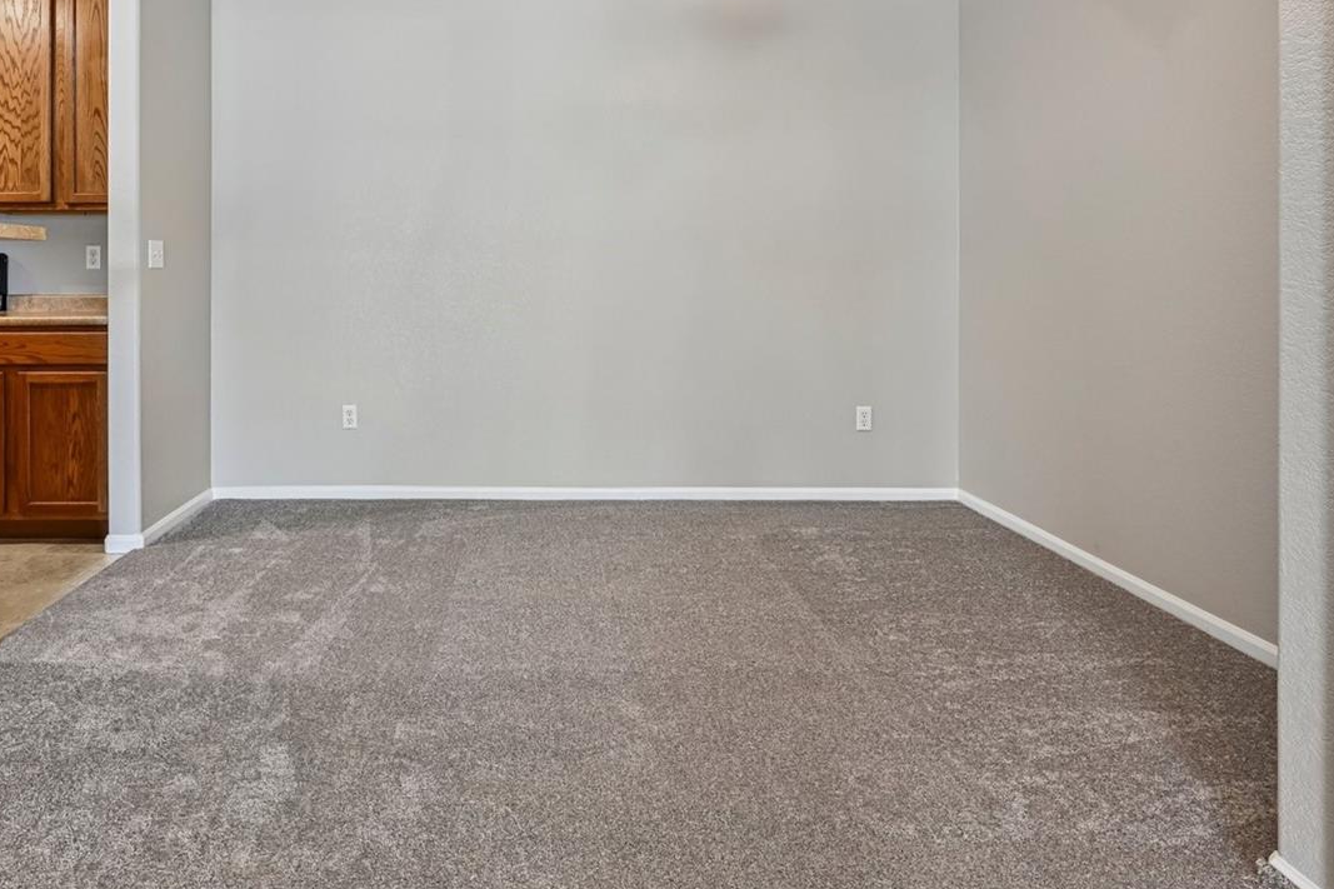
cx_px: 523
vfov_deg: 57.6
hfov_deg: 80.1
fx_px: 778
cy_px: 266
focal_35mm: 21
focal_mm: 14
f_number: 10
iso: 400
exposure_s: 1/13
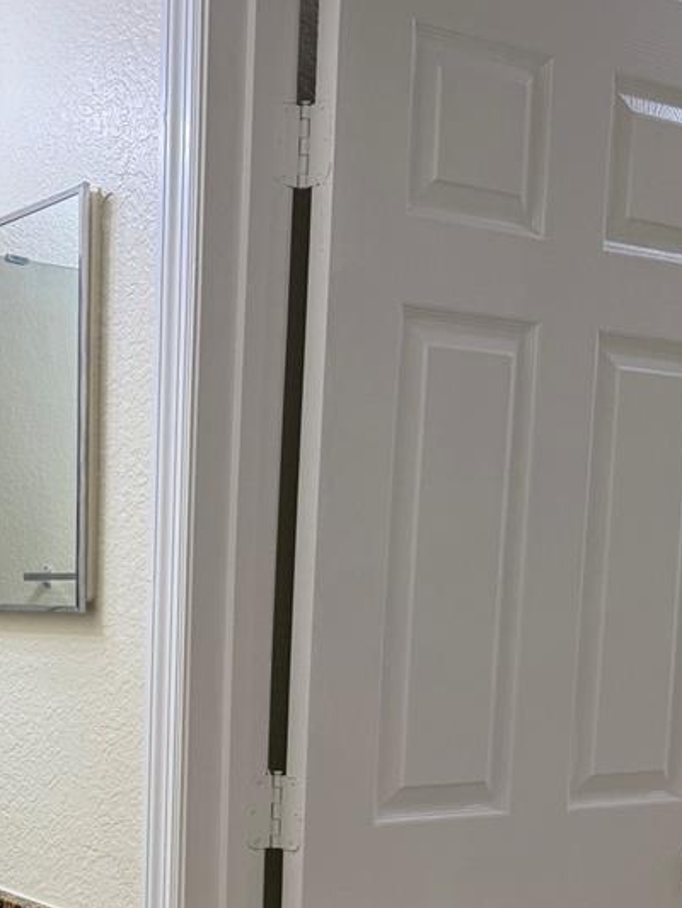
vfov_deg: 34.2
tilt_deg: -5.9
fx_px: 1418
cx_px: 55
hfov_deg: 26.1
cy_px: 761
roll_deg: -0.8
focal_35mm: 54
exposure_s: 1/138
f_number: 1.78
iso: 100
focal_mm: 6.76
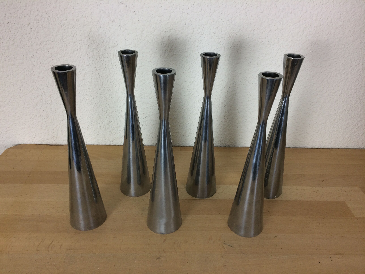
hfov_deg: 61.7
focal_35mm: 29
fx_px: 306
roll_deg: -1.8
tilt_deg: -28.4
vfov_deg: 48.2
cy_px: 137
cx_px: 182
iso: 50
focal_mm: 4.15
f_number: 2.2
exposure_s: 1/33
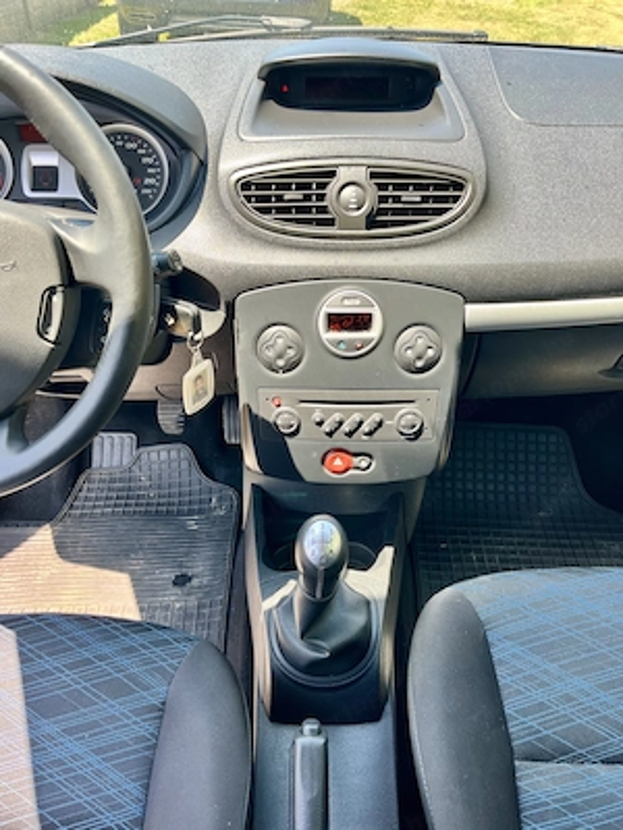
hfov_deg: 53.1
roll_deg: -4.2
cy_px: 415
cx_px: 312
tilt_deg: -36.9
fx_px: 624
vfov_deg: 67.3
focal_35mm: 26
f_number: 1.6
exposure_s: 1/175
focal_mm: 5.1
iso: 40
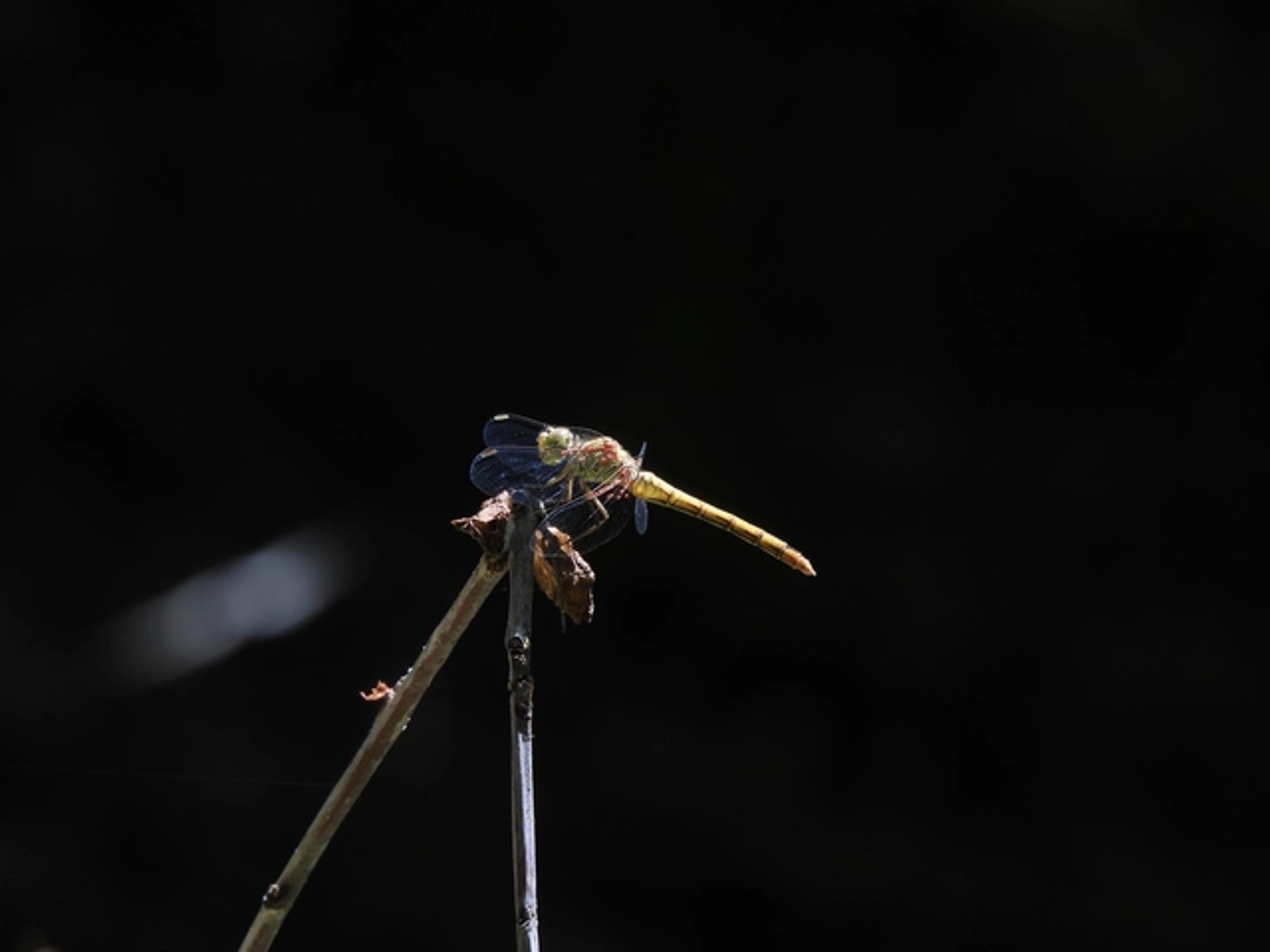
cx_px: 635
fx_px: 29351
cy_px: 476
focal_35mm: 800
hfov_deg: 2.5
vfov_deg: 1.9
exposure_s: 1/160
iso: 100
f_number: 6.3
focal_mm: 143
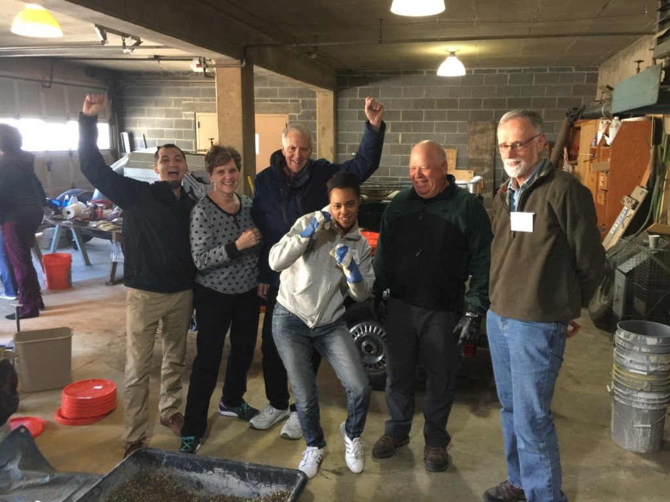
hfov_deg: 61.7
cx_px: 335
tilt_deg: -8.2
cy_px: 251
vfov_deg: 48.2
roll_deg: -1.9
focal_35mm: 29
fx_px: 561
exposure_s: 1/10
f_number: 2.2
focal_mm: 4.15
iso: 100
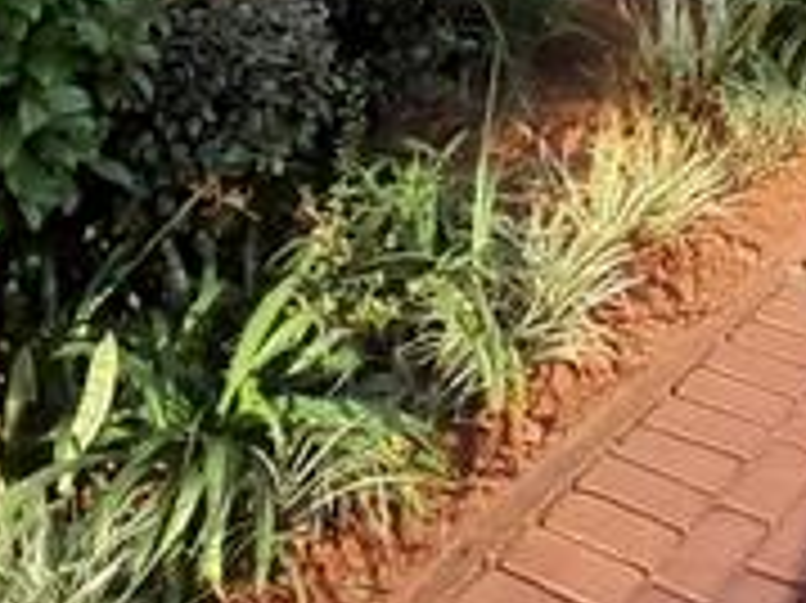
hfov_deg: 32.3
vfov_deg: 18.7
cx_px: 653
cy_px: -518
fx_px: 1350
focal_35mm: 58
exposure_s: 1/314
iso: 40
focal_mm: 1.13
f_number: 2.2
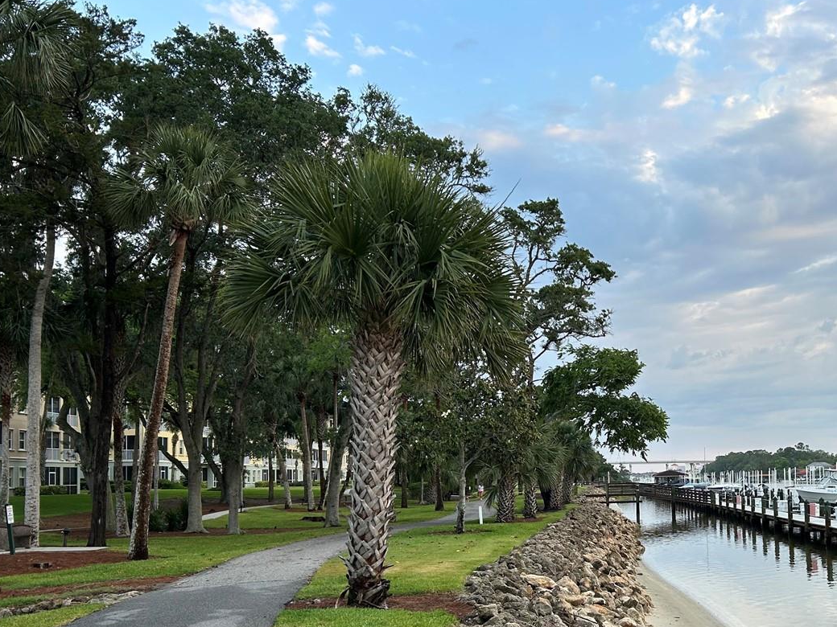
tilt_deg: +2.2
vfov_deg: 35.5
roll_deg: +1.4
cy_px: 432
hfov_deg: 45.3
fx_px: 967
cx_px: 621
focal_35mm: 40
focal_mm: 5.7
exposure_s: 1/342
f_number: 1.5
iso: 50
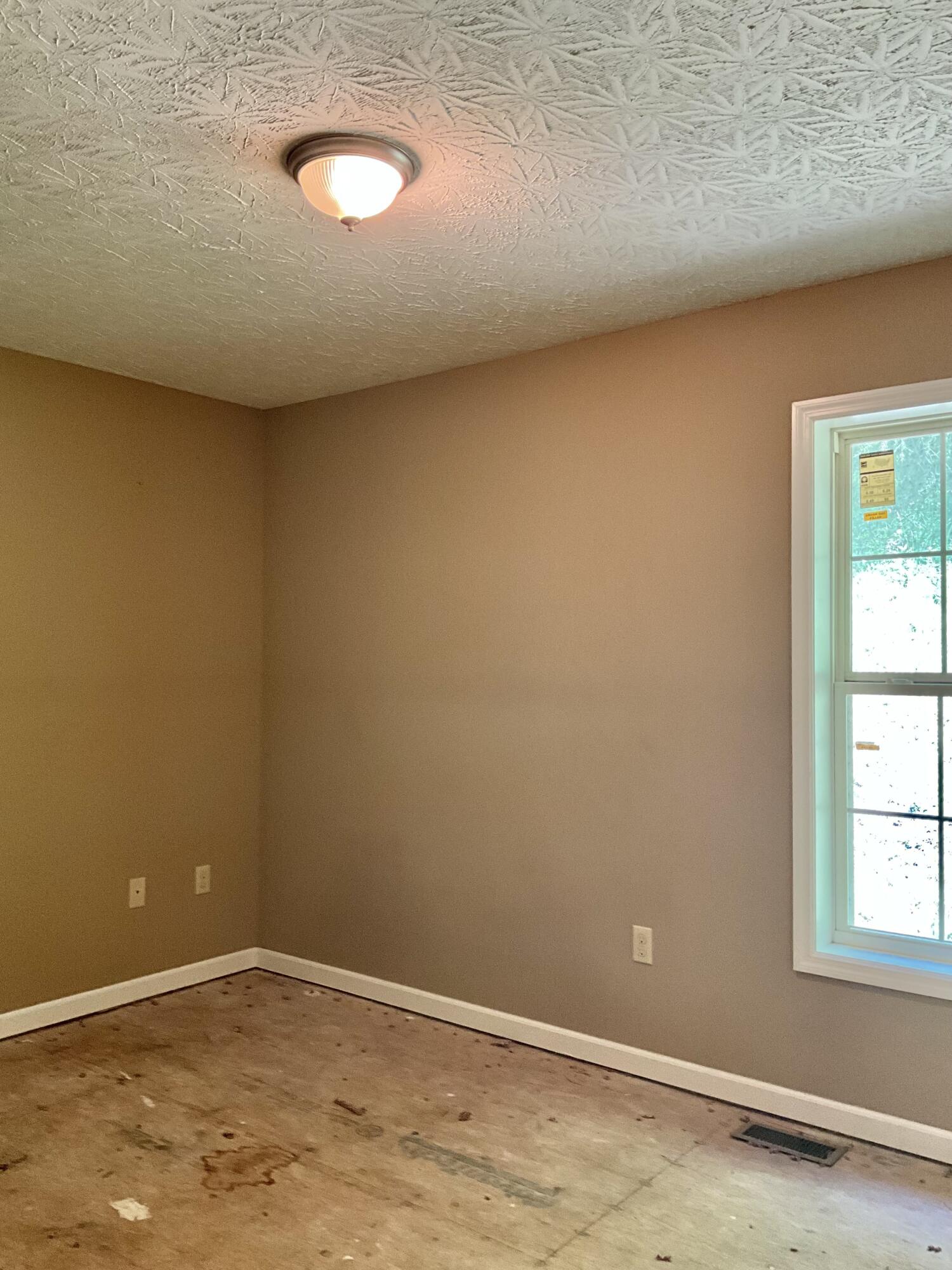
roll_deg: -1.0
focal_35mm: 29
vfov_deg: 61.7
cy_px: 635
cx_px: 476
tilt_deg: +1.4
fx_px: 1063
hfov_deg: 48.2
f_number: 1.8
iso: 200
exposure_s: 1/60
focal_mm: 3
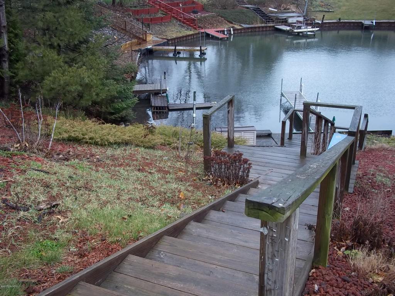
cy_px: 148
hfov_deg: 51.4
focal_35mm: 36
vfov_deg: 39.7
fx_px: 411
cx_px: 198
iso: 80
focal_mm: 6.5
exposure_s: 1/125
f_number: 3.1
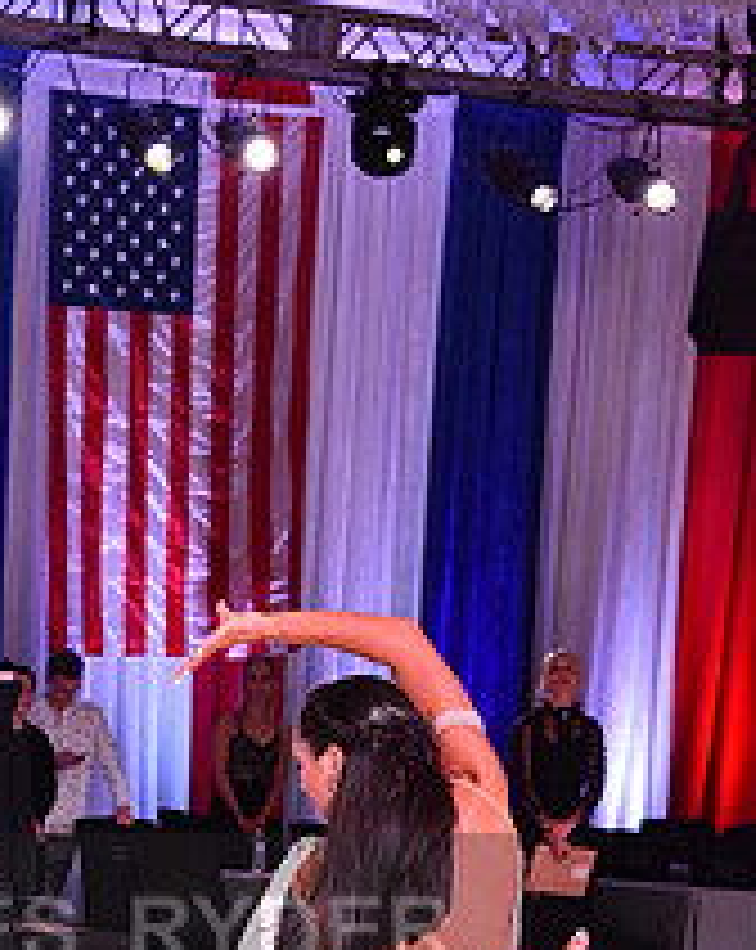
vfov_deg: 12.7
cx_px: -97
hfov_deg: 10.1
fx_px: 4207
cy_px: 986
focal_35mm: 150
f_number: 6.3
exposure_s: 1/250
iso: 2500
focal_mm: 58
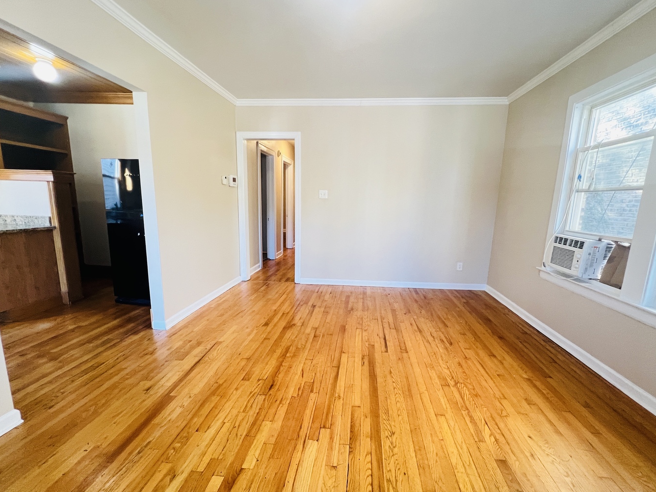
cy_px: 249
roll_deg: -1.1
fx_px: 265
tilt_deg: -10.2
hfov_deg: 102.0
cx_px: 341
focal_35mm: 14
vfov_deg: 85.7
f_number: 1.8
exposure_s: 1/60
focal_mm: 1.57
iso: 250
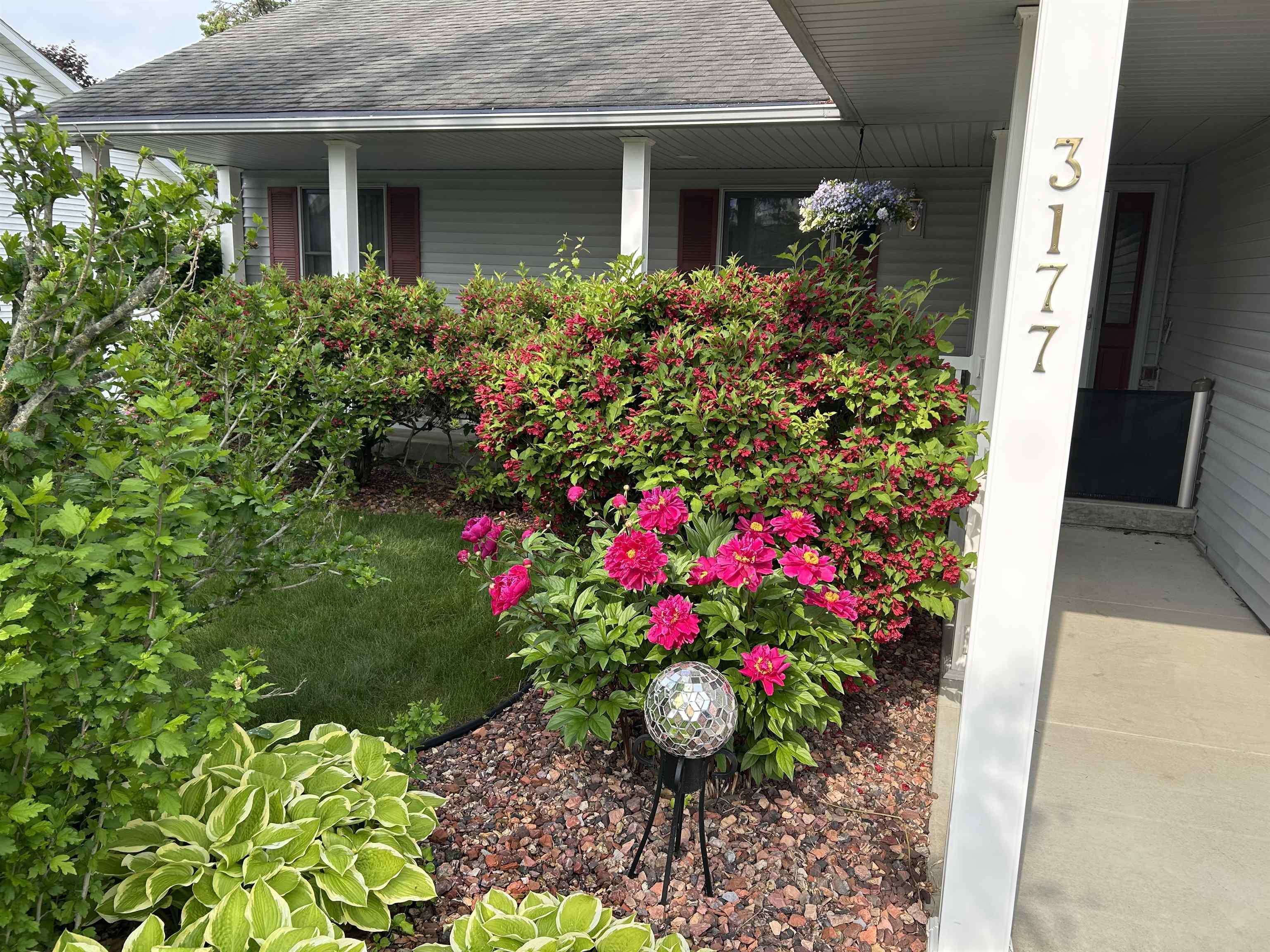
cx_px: 635
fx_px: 954
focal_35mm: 26
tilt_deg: -12.2
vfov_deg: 53.1
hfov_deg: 67.3
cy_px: 476
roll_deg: -1.9
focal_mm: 5.7
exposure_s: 1/1280
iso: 50
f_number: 1.5
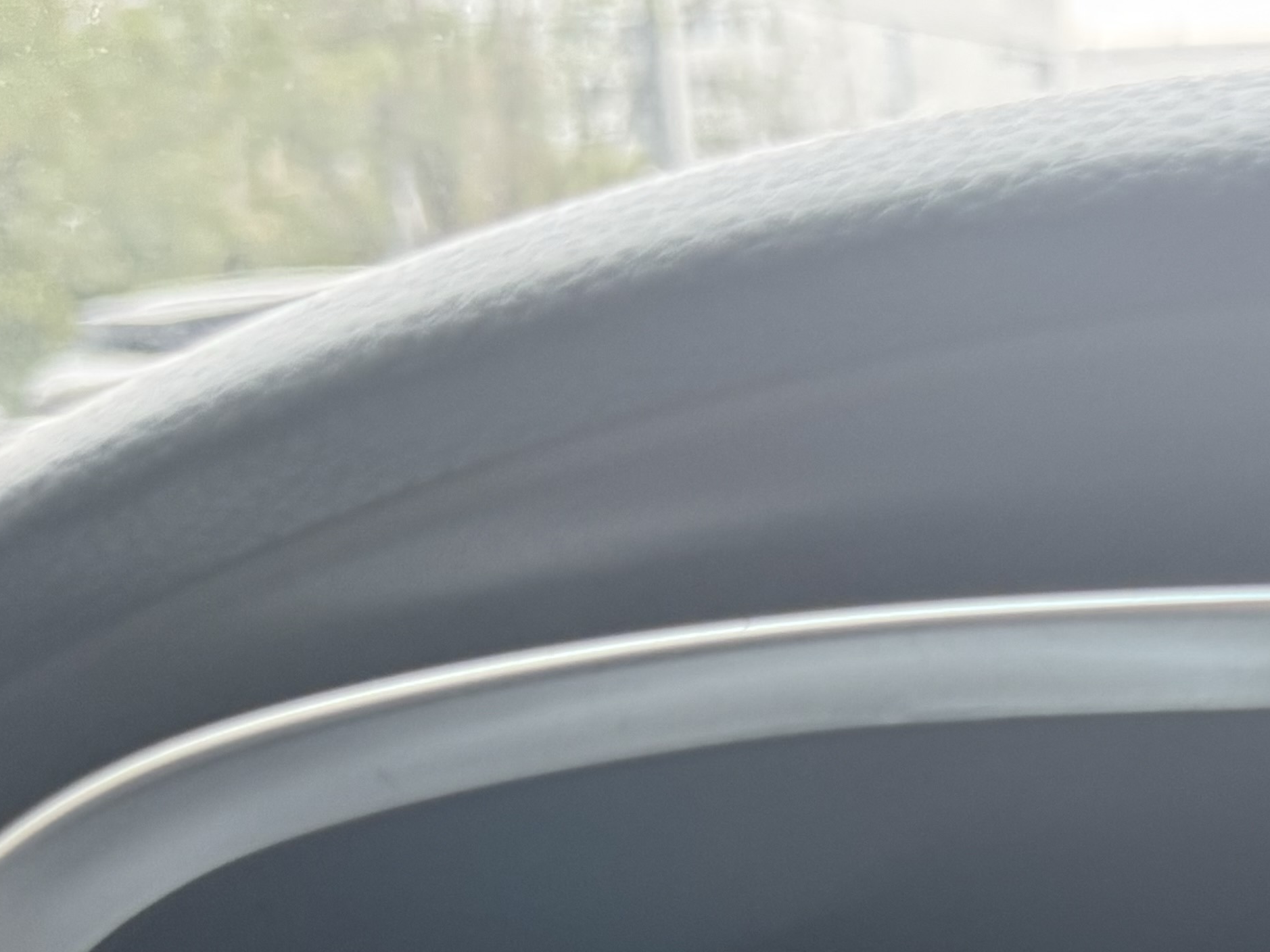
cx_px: 1696
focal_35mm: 73
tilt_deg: -19.3
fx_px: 2678
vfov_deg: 18.5
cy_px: 1308
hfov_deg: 23.3
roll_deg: +0.2
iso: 200
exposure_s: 1/56
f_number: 1.78
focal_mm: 6.76
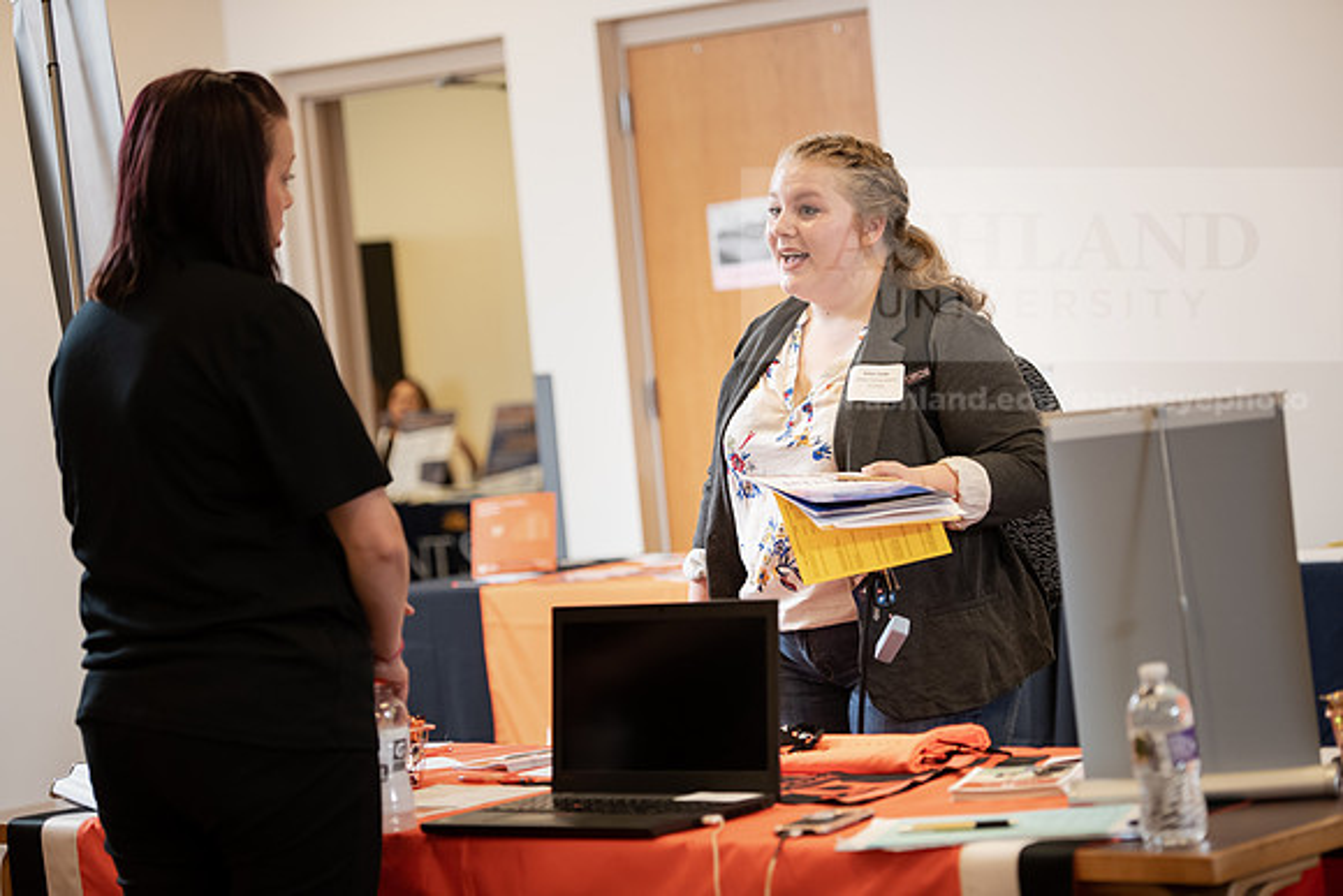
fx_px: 3731
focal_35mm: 100
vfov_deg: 13.7
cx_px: 672
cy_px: 448
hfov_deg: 20.4
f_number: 3.2
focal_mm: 100
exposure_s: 1/200
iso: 1250
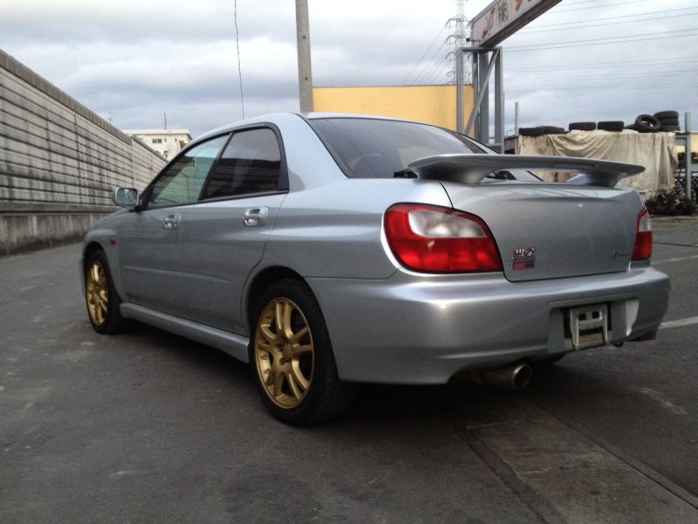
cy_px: 262
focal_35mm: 35
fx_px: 706
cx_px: 349
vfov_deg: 40.7
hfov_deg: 52.6
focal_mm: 4.28
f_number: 2.4
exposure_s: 1/20
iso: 200
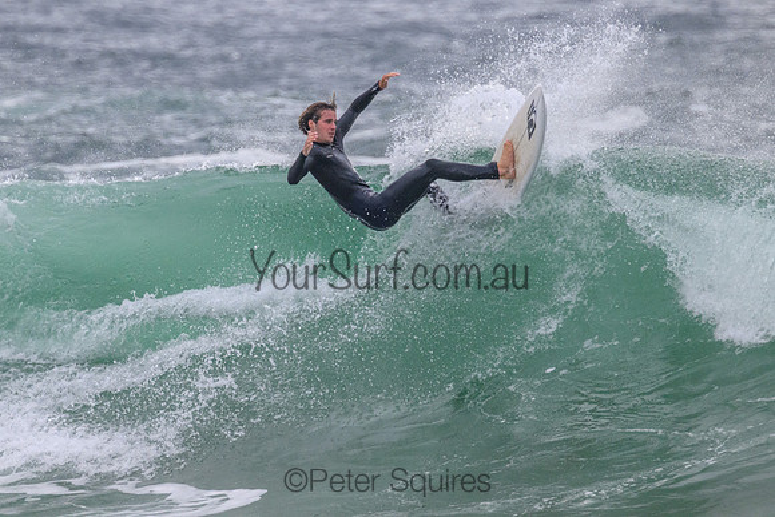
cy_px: 211
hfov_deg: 2.2
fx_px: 20372
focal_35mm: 946
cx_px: 373
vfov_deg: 1.5
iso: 2500
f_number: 11
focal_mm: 800
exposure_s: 1/2000
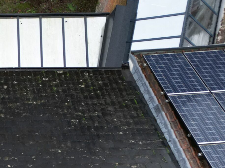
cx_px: -66
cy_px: 230
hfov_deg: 25.1
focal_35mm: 67
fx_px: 436
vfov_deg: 19.8
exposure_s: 1/15
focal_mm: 6.72
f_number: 1.7
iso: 320
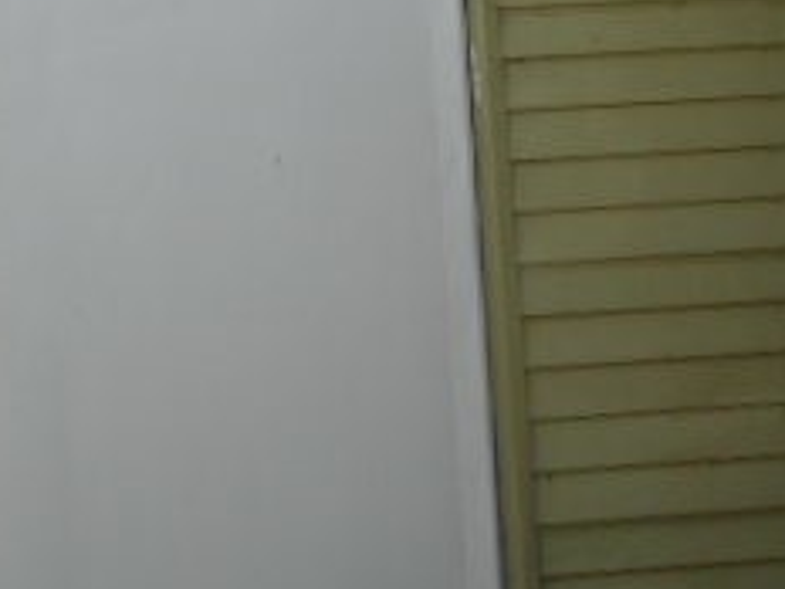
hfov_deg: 27.4
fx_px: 1565
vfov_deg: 20.7
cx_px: 118
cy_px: 27
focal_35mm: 69
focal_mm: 4.5
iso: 80
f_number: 3.7
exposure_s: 1/160
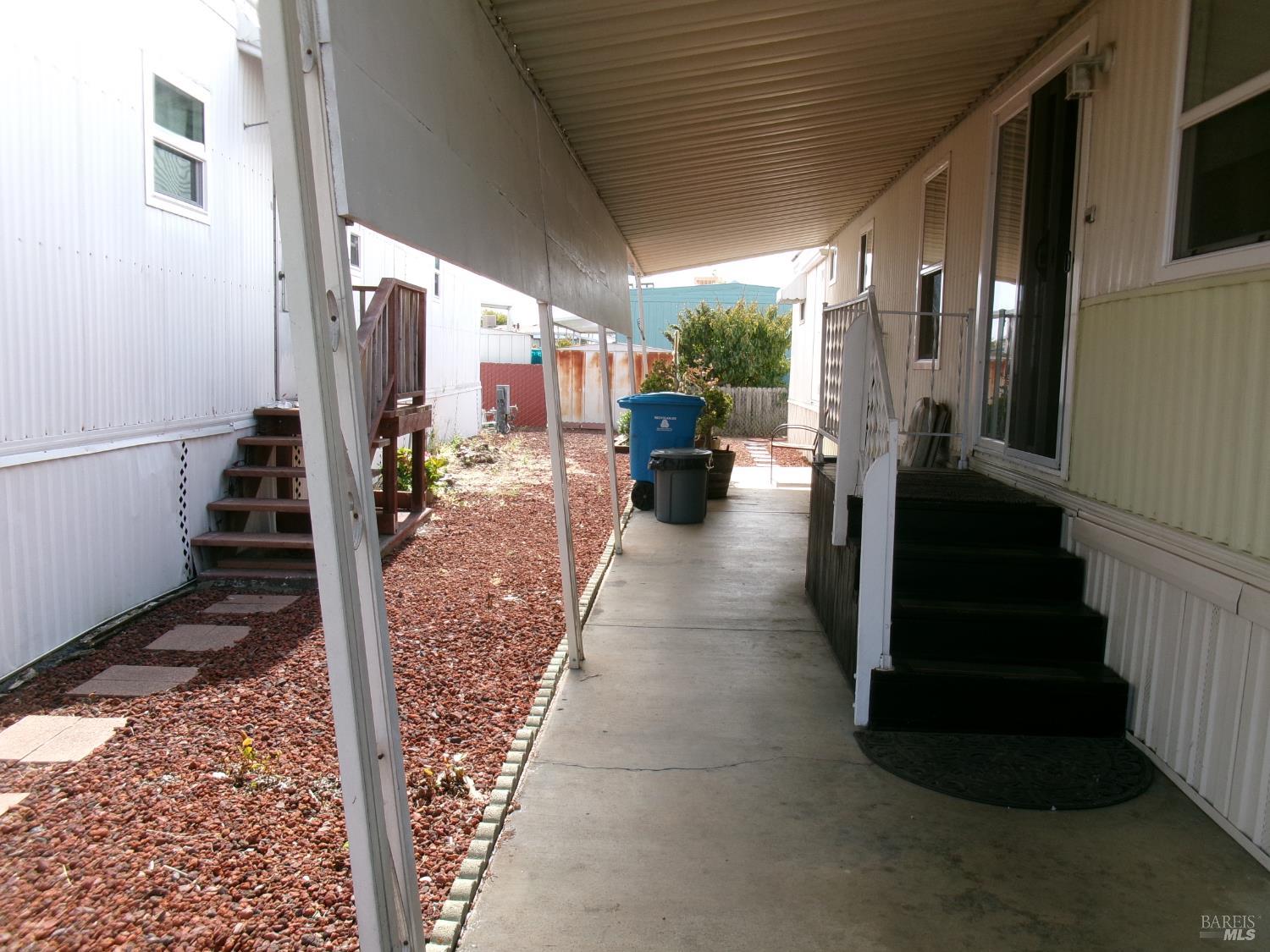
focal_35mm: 28
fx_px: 1027
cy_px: 476
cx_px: 635
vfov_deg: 49.7
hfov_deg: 63.4
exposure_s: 1/220
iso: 100
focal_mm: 5.1
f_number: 3.9
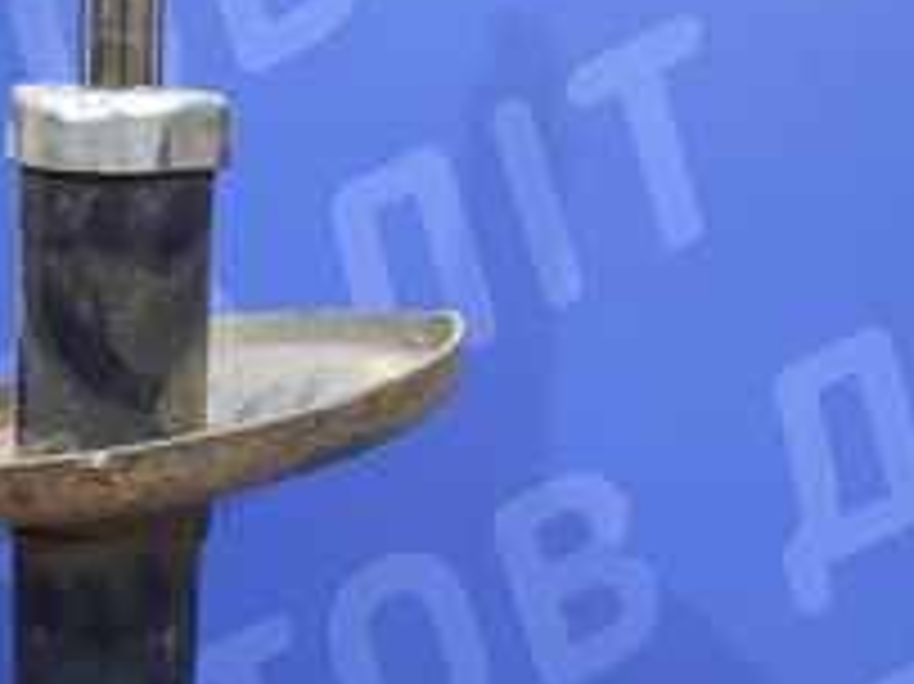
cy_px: 446
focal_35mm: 79
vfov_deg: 18.6
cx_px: 135
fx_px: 2085
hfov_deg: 24.2
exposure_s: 1/20
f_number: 2
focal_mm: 4.6
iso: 640
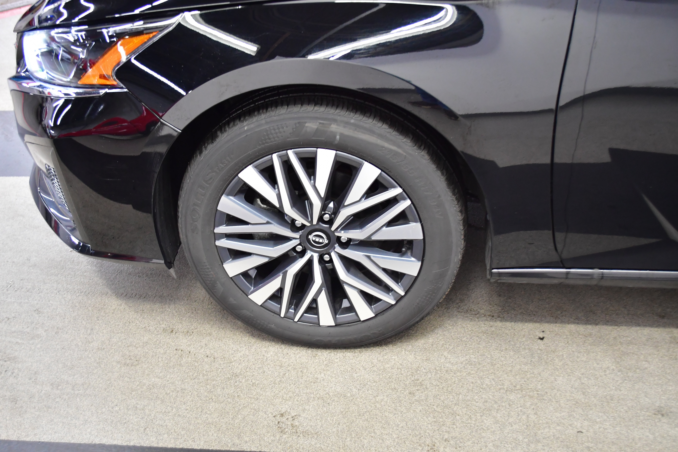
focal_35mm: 39
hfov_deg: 49.6
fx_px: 734
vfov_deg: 34.2
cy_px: 226
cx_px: 339
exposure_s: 1/40
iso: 1600
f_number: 4.2
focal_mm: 26
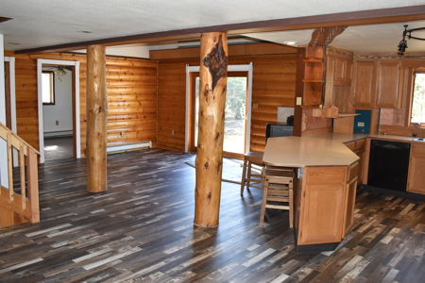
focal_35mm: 32
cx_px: 212
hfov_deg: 59.5
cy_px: 142
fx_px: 372
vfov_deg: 41.7
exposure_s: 1/125
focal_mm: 21
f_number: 5.6
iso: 800
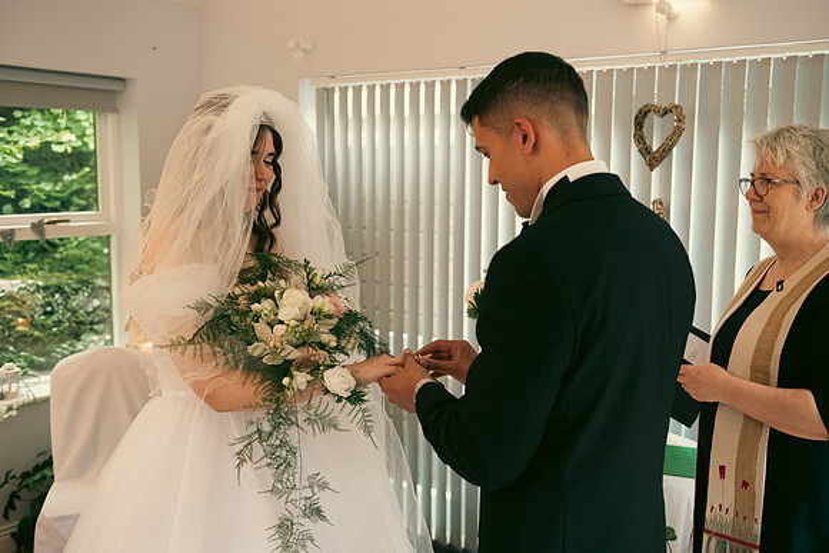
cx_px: 414
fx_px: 872
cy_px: 276
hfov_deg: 50.8
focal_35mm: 38
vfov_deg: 35.2
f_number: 3.5
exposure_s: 1/160
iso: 1600
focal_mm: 36
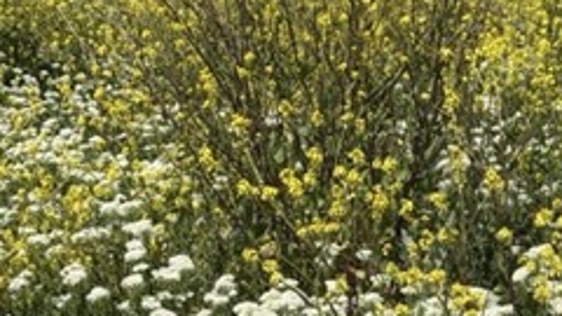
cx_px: 377
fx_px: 1952
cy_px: 599
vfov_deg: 8.8
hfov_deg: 16.3
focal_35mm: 131
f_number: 1.78
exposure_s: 1/7143
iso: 64
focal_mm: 6.76
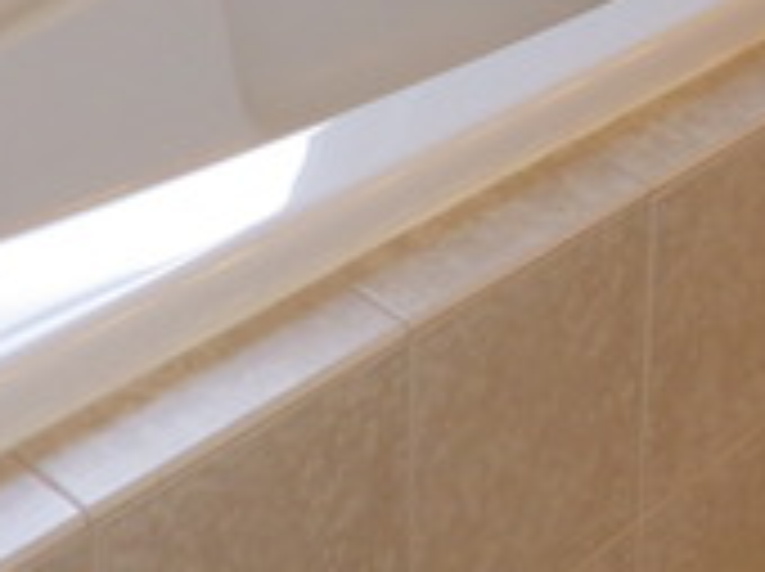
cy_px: -437
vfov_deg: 15.4
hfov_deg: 22.1
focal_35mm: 83
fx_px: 1832
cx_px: 882
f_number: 3.1
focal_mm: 4
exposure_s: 1/60
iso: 100
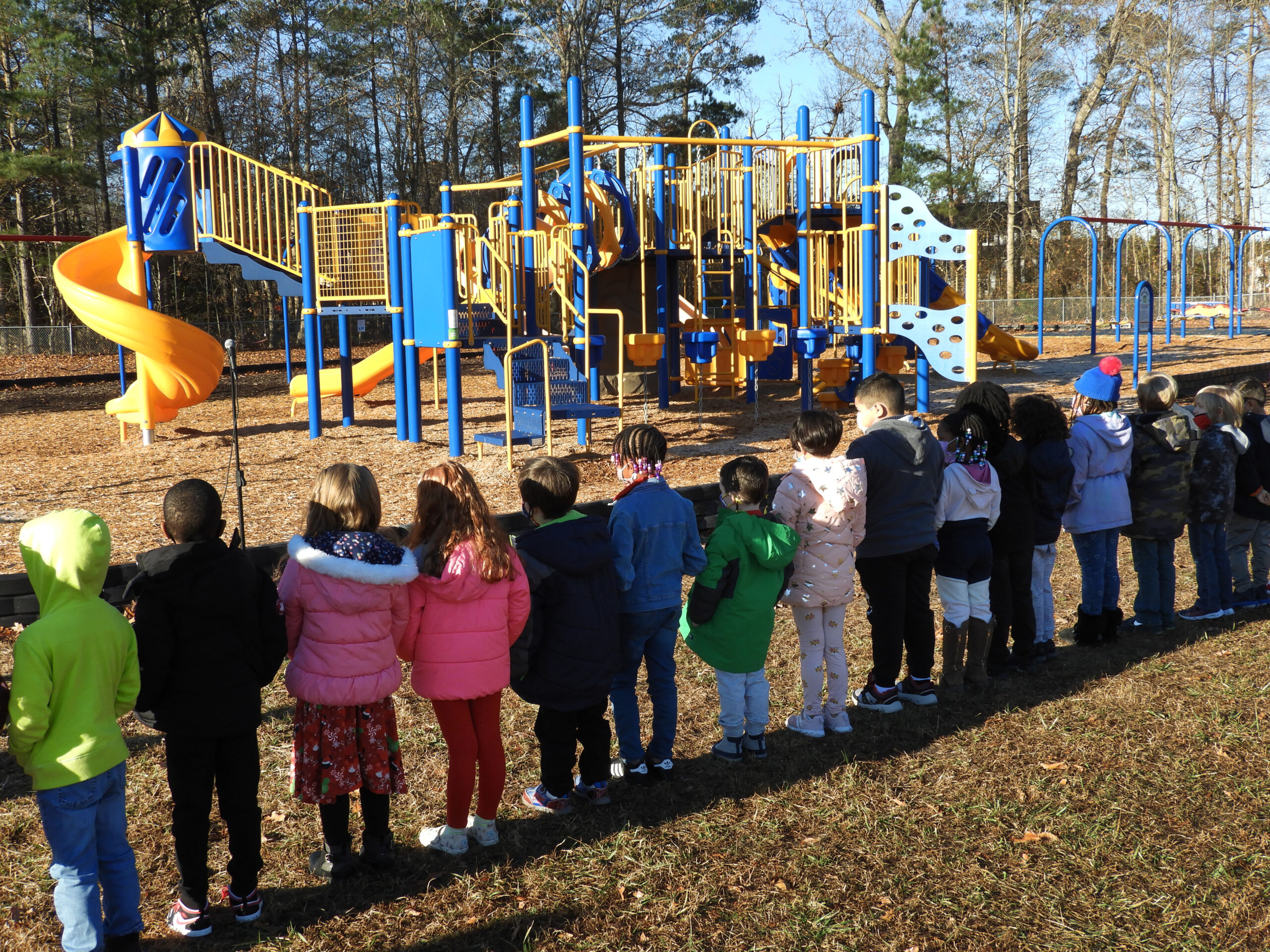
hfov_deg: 46.8
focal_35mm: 40
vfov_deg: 36.0
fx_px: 1468
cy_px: 476
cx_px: 635
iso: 100
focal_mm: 7.2
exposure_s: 1/400
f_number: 3.8
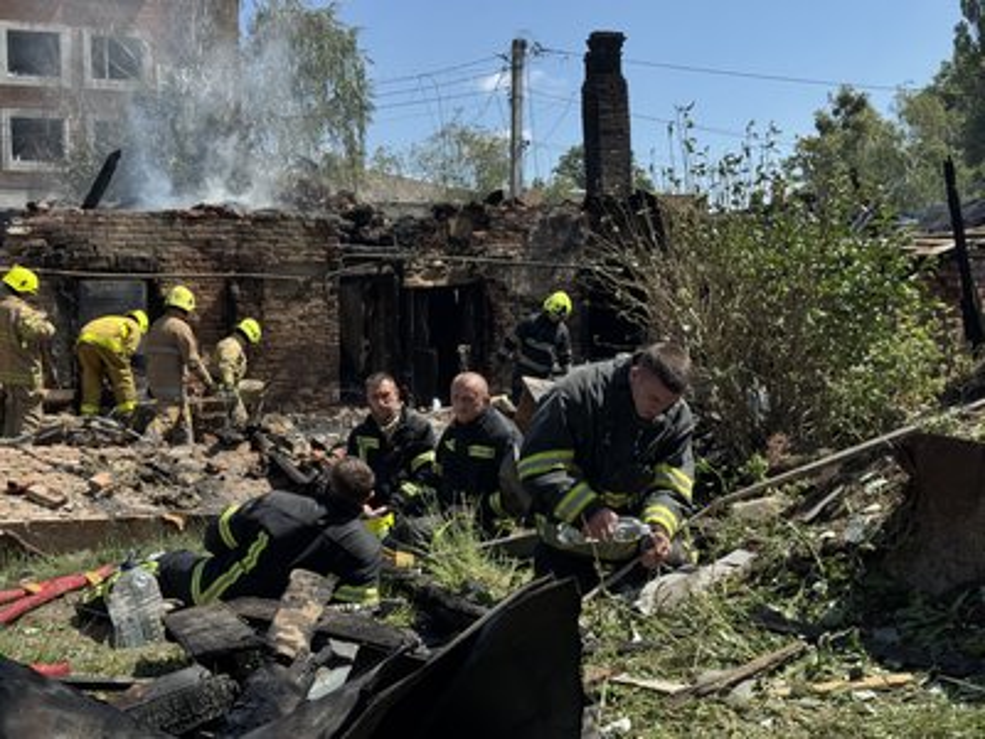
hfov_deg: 39.7
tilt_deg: -1.3
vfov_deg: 30.3
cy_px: 370
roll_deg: +1.7
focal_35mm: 48
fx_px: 1366
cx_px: 492
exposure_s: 1/1560
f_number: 1.78
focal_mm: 6.76
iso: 64
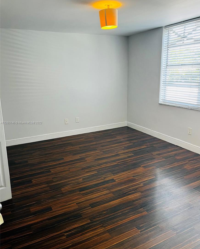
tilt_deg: -11.8
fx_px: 207
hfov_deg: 51.5
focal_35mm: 28
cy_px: 123
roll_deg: +1.1
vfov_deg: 62.2
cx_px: 103
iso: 125
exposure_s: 1/88
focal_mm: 5.1
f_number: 1.6
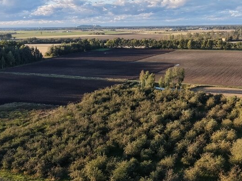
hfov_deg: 40.4
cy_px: 132
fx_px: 329
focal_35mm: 47
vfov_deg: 30.4
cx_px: 127
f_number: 1.8
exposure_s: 1/2000
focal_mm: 8.67
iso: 400
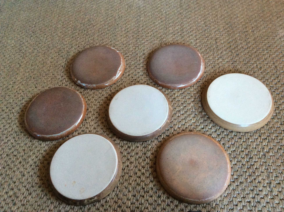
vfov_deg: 44.1
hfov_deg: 56.9
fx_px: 262
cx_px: 142
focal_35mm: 32
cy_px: 106
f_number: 2.4
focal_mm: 3.3
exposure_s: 1/25
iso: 200
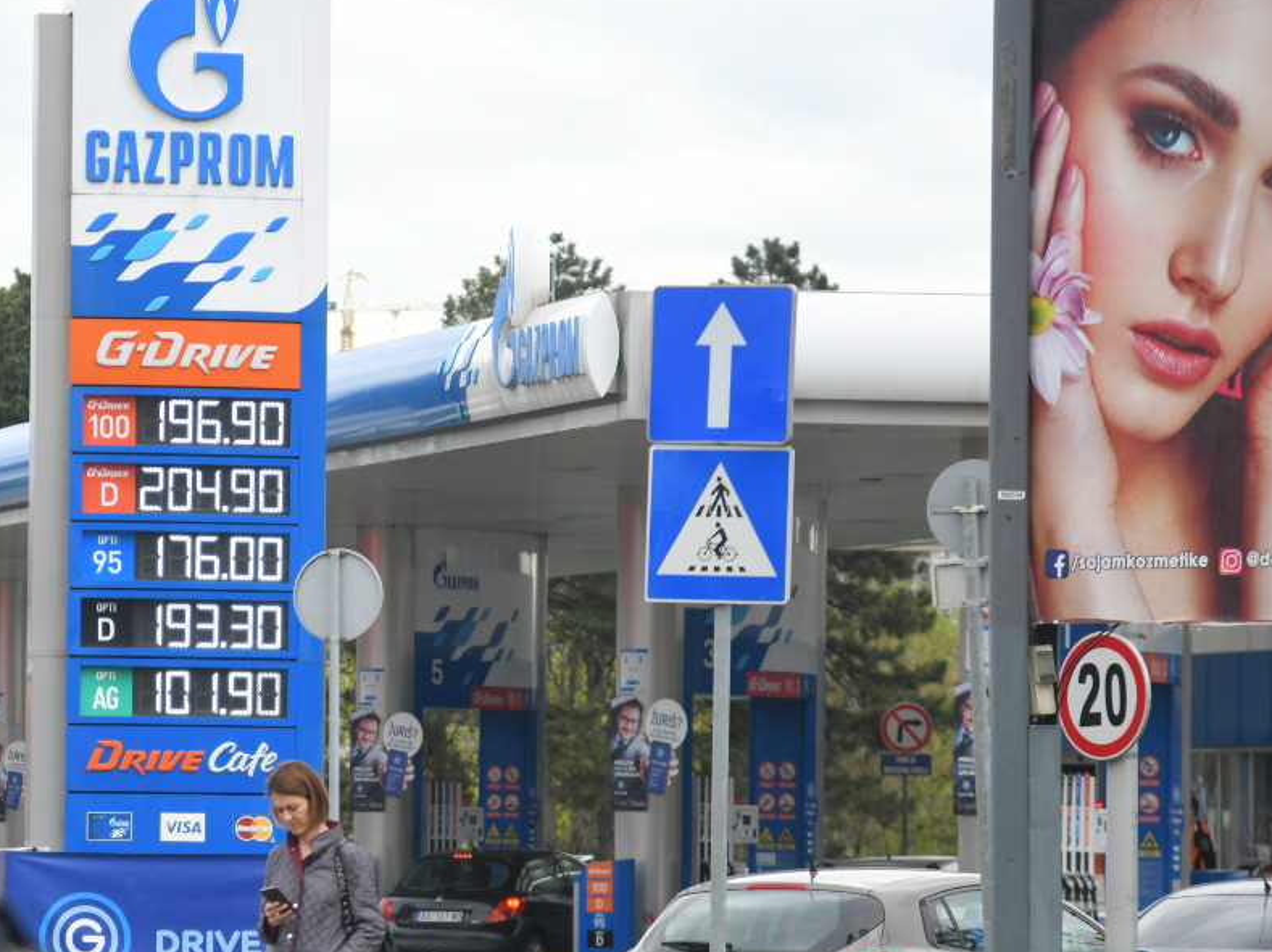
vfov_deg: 6.3
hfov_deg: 8.3
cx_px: 166
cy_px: 575
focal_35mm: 237
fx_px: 8705
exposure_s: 1/800
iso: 400
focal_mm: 120
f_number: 4
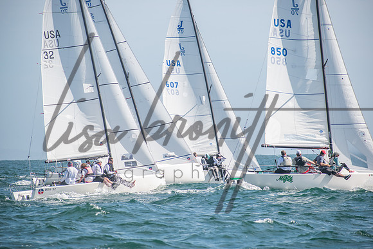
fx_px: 2487
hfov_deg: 8.6
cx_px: 186
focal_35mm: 240
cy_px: 124
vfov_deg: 5.7
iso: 200
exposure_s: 1/640
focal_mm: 160
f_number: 6.3
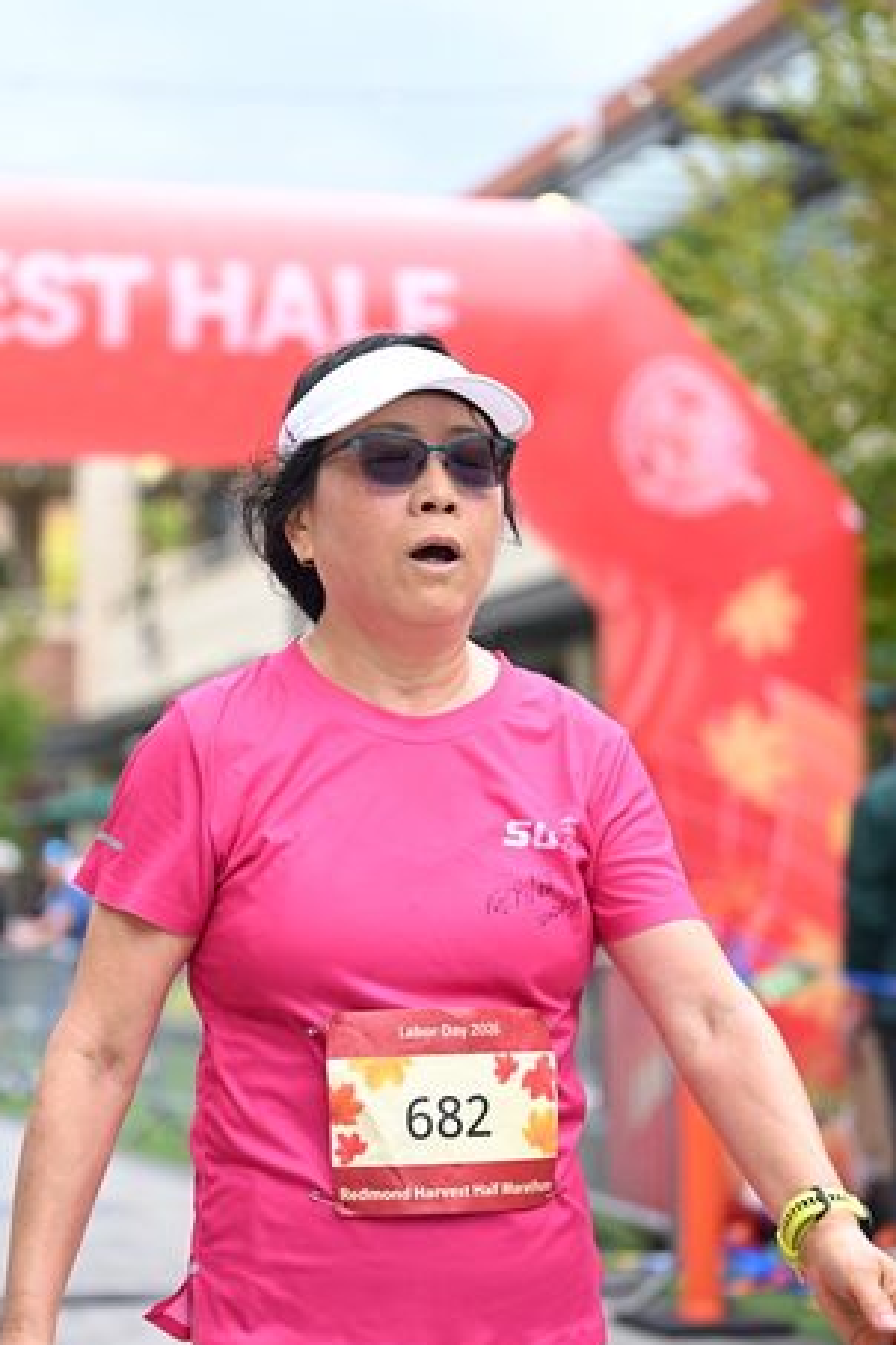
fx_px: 3173
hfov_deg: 16.1
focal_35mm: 85
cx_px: 355
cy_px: 638
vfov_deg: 23.9
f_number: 2.8
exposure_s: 1/1600
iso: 640
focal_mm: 70
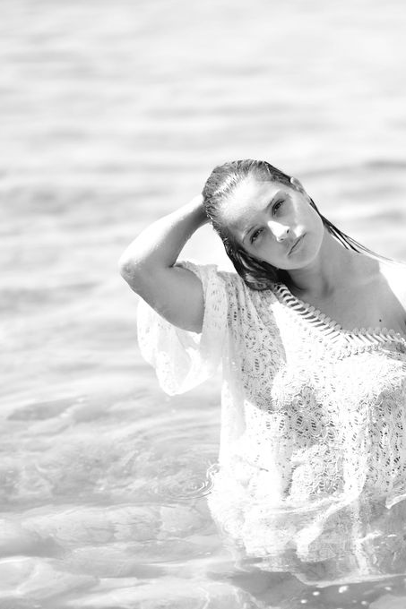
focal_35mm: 128
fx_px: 2166
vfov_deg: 16.0
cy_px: 305
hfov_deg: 10.6
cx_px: 386
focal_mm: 85
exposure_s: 1/1600
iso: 100
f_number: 1.8
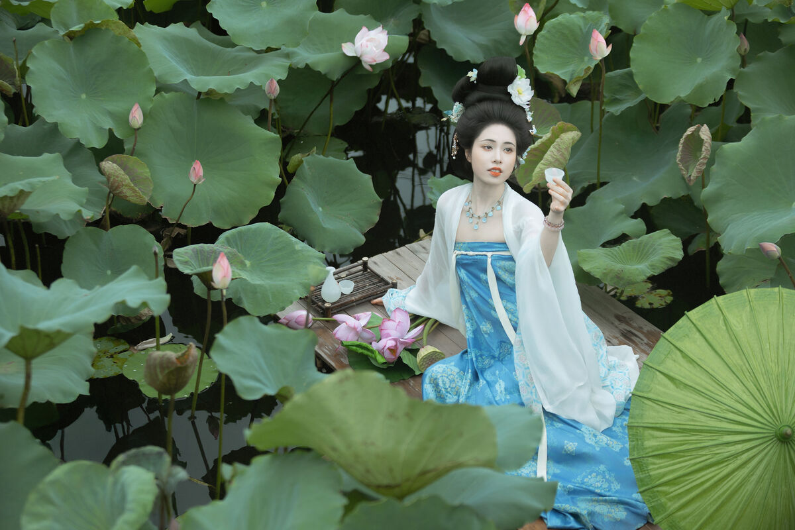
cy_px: 265
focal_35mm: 70
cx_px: 398
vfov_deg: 19.5
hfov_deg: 28.8
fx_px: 1546
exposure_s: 1/640
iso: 100
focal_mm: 70
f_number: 2.8
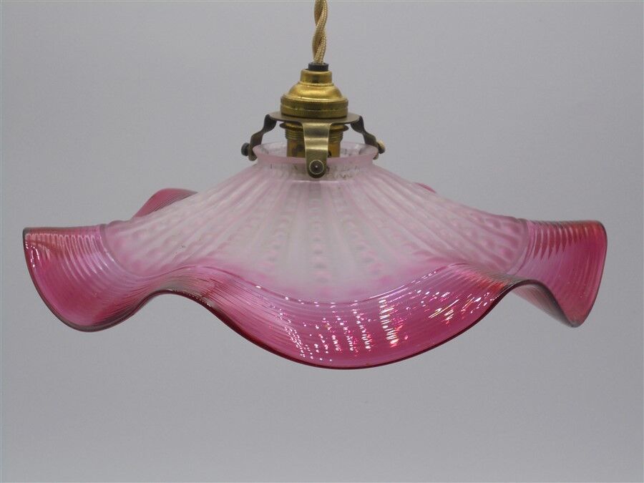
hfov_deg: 23.6
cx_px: 322
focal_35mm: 83
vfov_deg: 17.8
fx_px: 1544
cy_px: 242
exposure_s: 1/200
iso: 100
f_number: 6.7
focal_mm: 14.9
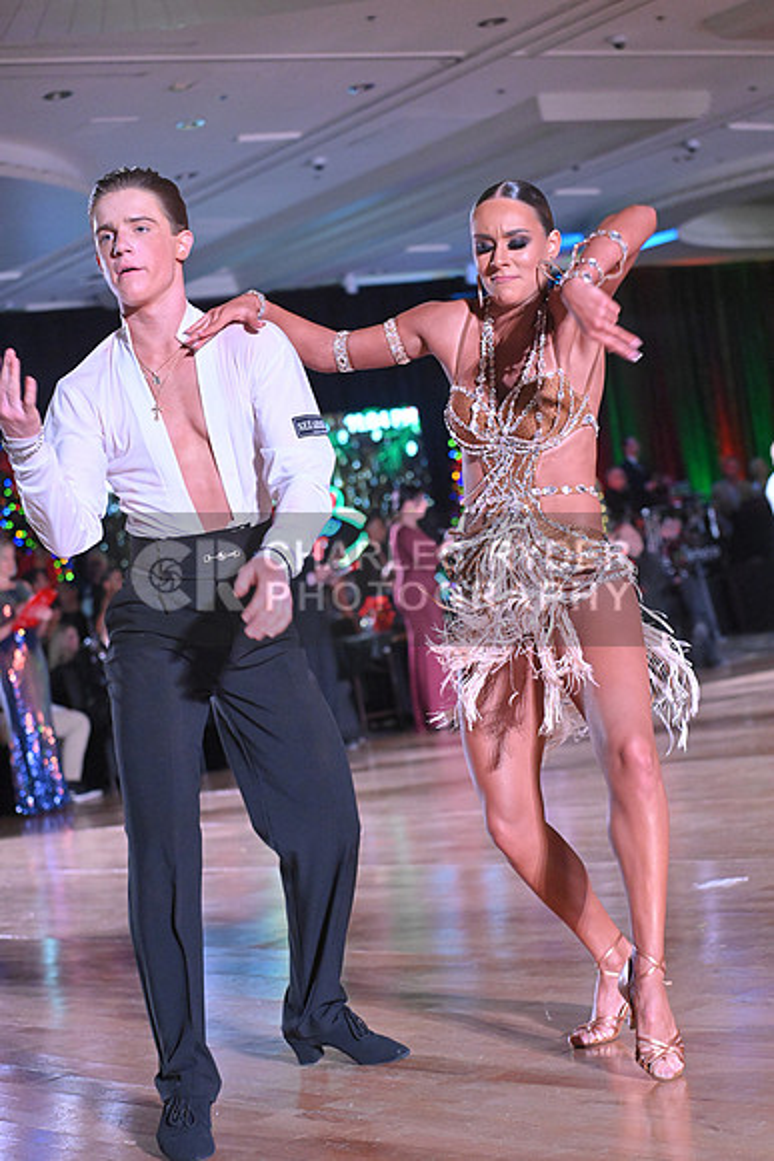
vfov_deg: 28.8
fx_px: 2256
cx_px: 387
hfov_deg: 19.5
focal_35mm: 70
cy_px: 580
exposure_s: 1/400
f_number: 4
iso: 5000
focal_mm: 70
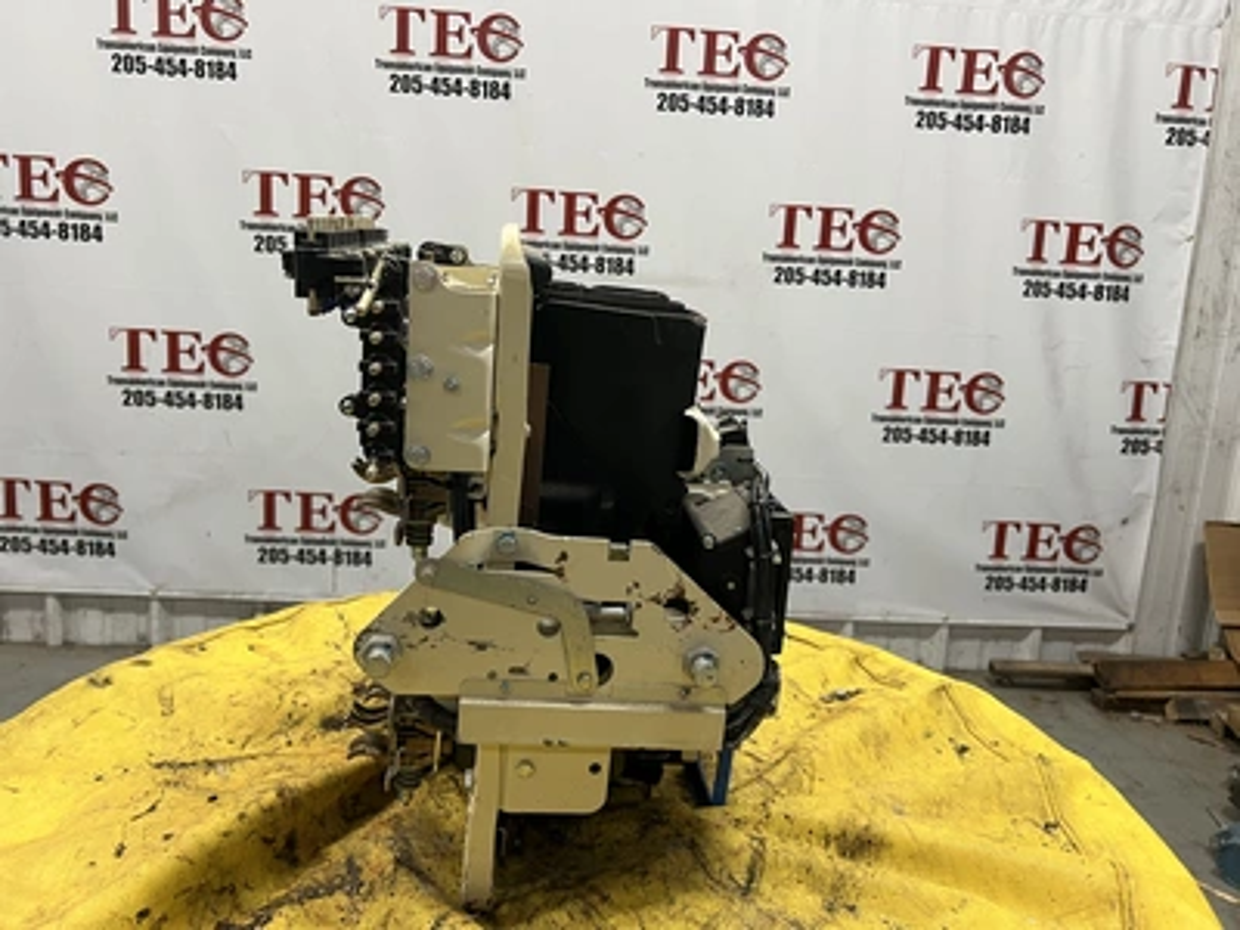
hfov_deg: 67.3
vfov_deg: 53.1
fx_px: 931
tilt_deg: -10.6
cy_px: 465
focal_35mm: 26
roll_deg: -3.2
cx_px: 620
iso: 125
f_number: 1.5
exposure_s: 1/60
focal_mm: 5.7
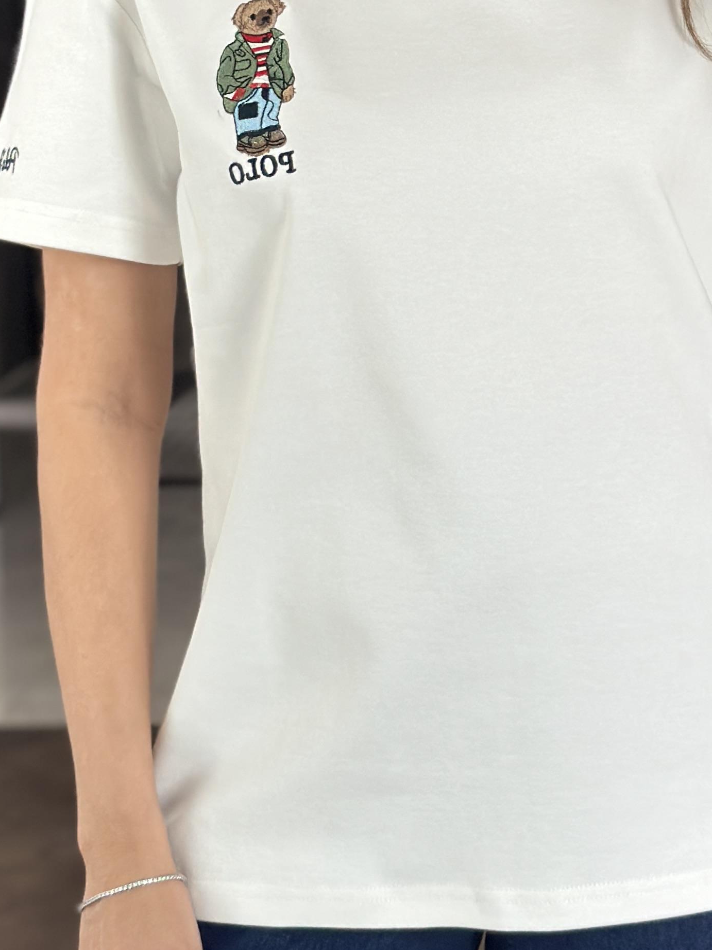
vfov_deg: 18.6
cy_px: 198
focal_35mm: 105
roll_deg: +3.9
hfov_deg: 14.1
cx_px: 461
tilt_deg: -20.8
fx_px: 2880
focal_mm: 6.86
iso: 160
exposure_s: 1/60
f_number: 1.78
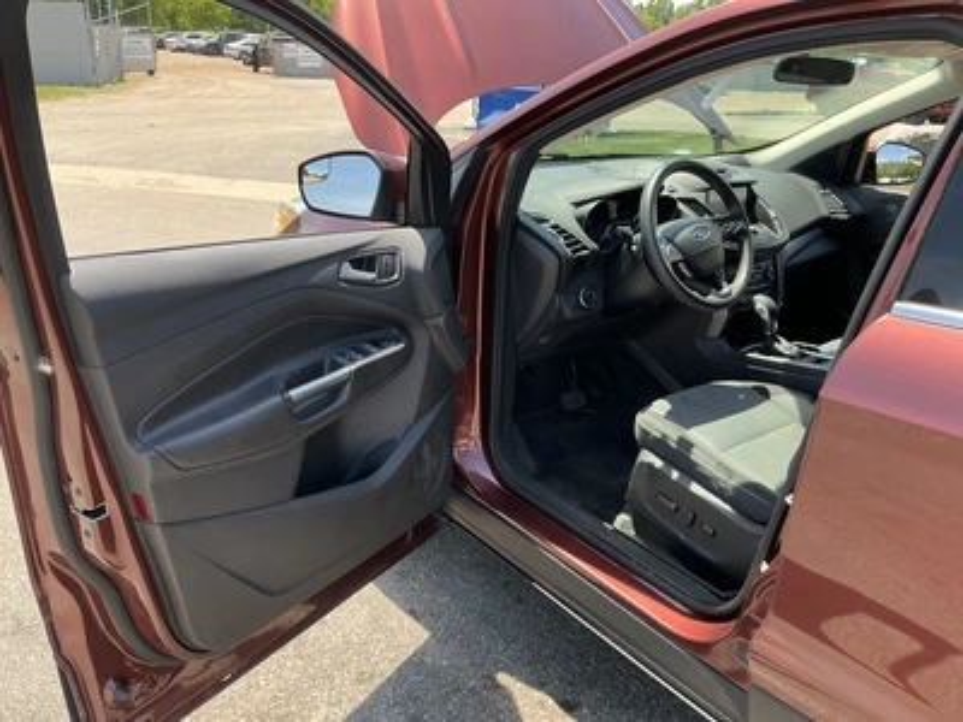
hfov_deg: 63.4
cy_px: 361
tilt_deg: -15.0
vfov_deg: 49.7
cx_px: 482
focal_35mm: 28
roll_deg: -0.7
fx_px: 779
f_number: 1.8
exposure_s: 1/294
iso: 25
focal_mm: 3
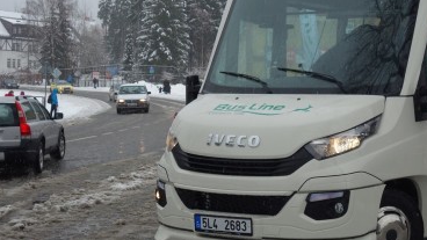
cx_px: 334
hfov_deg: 29.5
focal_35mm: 70
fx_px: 793
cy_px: 86
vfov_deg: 17.2
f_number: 5.6
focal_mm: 14.75
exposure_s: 1/250
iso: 125
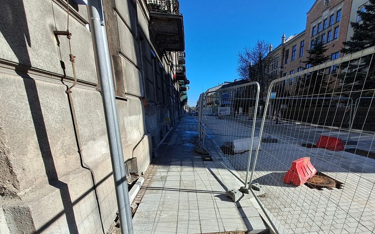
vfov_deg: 62.6
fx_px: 184
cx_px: 220
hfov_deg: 90.2
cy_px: 164
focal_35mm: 18
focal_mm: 1.42
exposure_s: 1/1035
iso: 40
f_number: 2.2
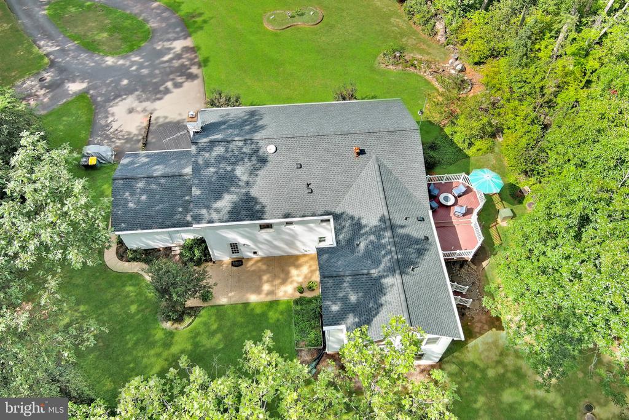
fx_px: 507
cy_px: 210
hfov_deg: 63.7
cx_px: 314
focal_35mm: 29
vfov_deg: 45.0
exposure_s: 1/400
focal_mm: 10.57
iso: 100
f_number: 2.8
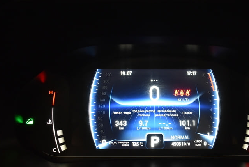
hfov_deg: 50.2
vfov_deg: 35.0
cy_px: 102
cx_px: 152
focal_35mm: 38
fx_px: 263
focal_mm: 18
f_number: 3.5
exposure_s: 1/30
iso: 900
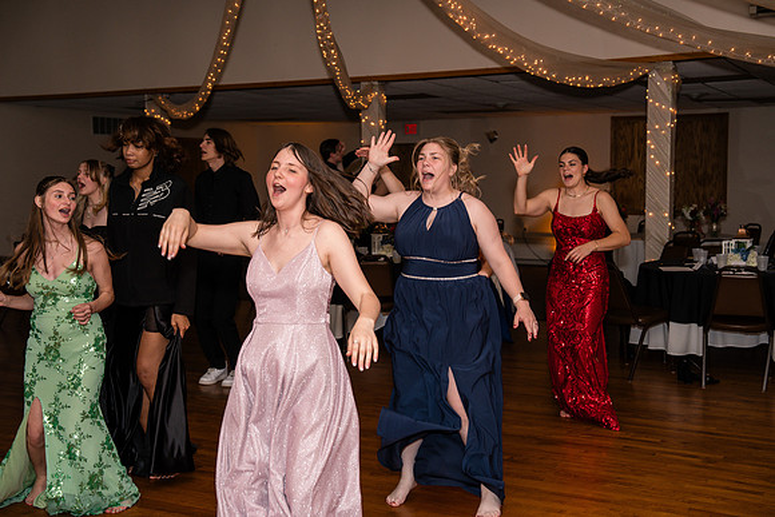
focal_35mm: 48
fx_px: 1034
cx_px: 388
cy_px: 258
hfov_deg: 41.1
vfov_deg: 28.1
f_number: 4
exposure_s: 1/250
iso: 400
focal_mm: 48
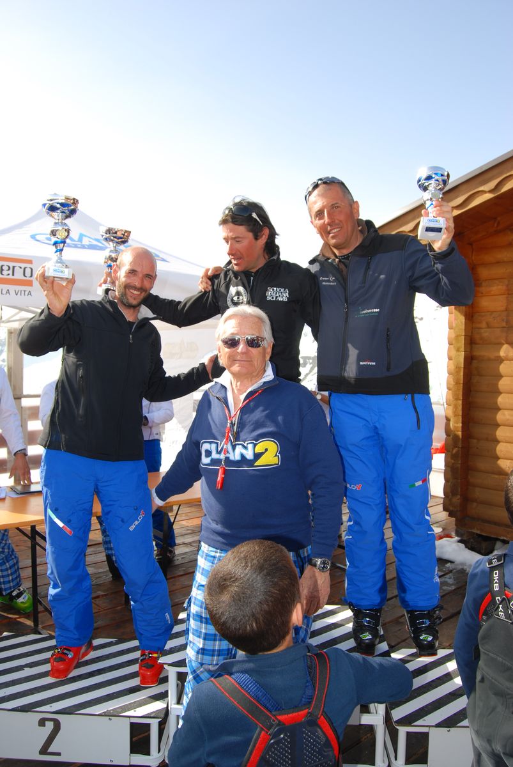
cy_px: 384
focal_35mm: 27
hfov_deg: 48.0
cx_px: 256
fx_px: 576
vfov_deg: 67.3
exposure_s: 1/200
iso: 100
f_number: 6.3
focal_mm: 18
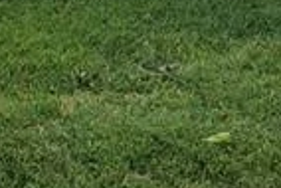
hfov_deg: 12.9
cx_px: 483
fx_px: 1141
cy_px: -196
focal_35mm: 146
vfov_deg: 8.9
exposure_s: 1/384
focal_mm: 7
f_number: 1.8
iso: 20
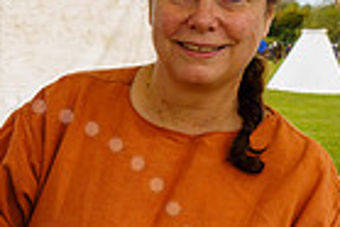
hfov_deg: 19.6
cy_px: 321
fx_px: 945
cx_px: -22
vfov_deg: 13.1
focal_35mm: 100
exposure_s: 1/200
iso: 100
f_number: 5
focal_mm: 16
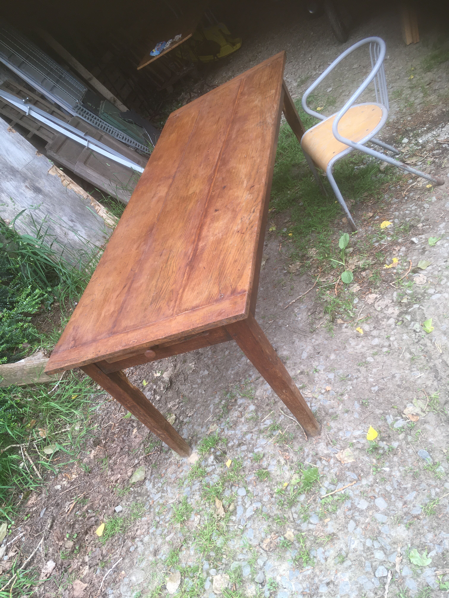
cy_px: 299
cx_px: 224
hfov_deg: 48.2
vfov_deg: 61.7
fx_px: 502
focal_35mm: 29
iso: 25
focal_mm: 4.15
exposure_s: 1/50
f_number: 2.2
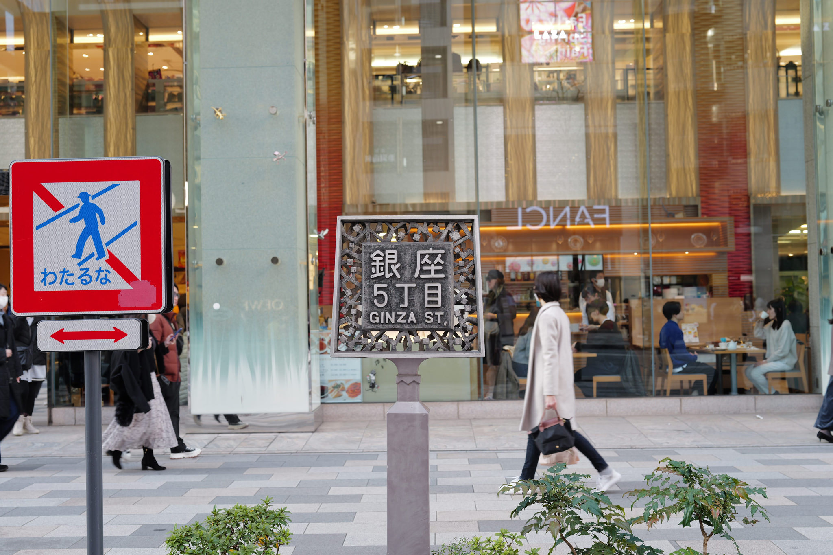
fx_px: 994
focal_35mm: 43
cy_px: 278
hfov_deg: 45.5
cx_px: 416
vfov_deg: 31.2
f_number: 4
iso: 320
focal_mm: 43
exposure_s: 1/80
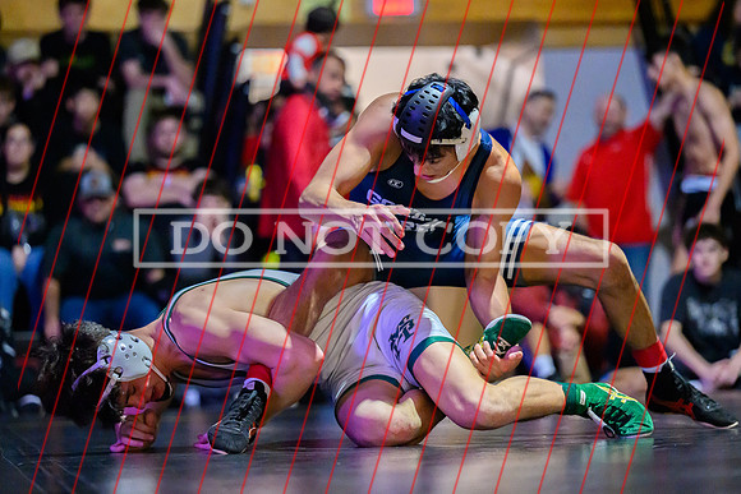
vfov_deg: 9.5
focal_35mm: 145
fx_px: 2979
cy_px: 236
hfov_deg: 14.2
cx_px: 372
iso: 12800
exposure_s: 1/500
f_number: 2.8
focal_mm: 130
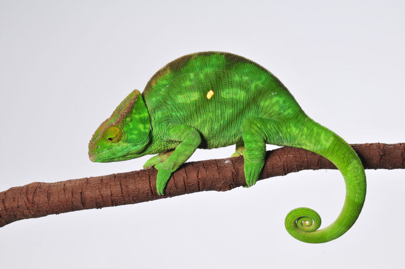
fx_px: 1770
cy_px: 134
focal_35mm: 158
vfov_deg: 8.7
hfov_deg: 13.1
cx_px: 202
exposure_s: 1/160
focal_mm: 105
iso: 200
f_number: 16
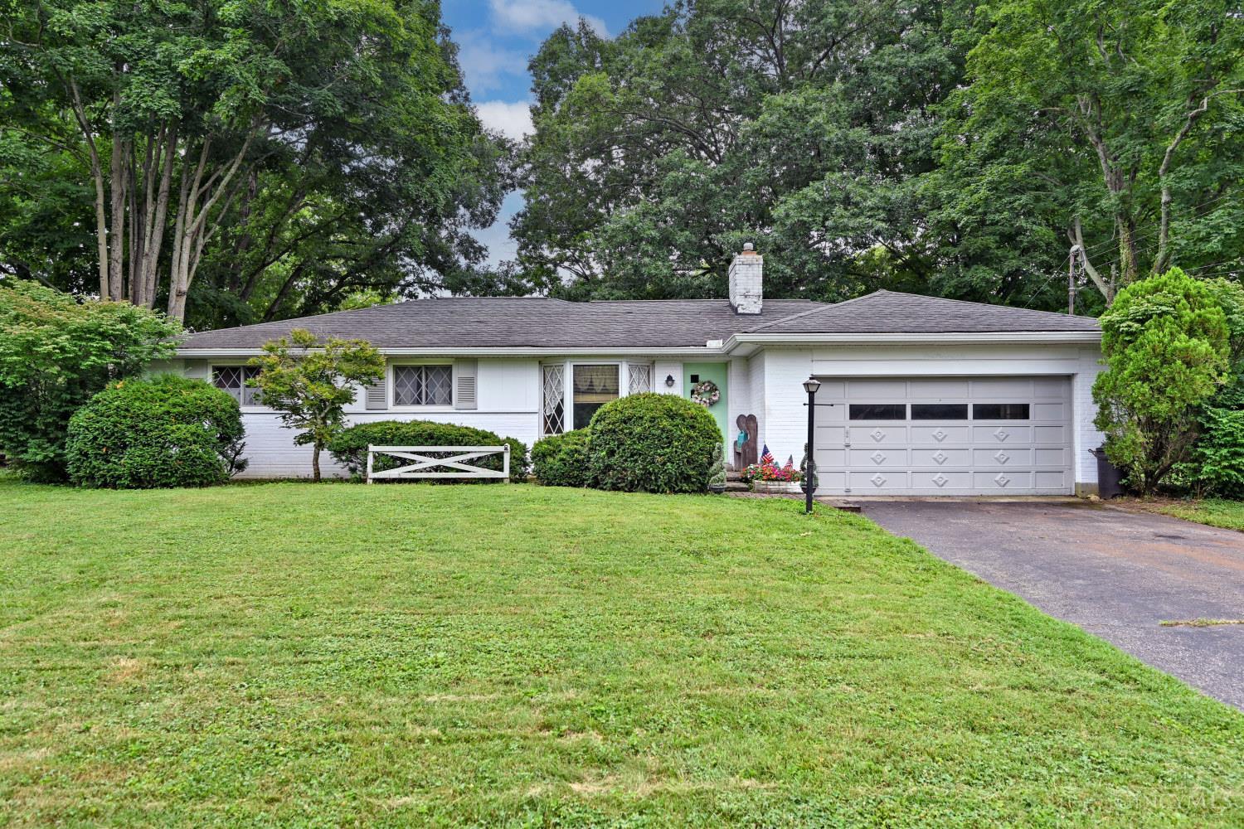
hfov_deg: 81.2
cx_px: 622
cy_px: 414
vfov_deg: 59.5
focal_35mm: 21
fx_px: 726
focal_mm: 21
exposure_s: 1/250
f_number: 5.6
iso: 160
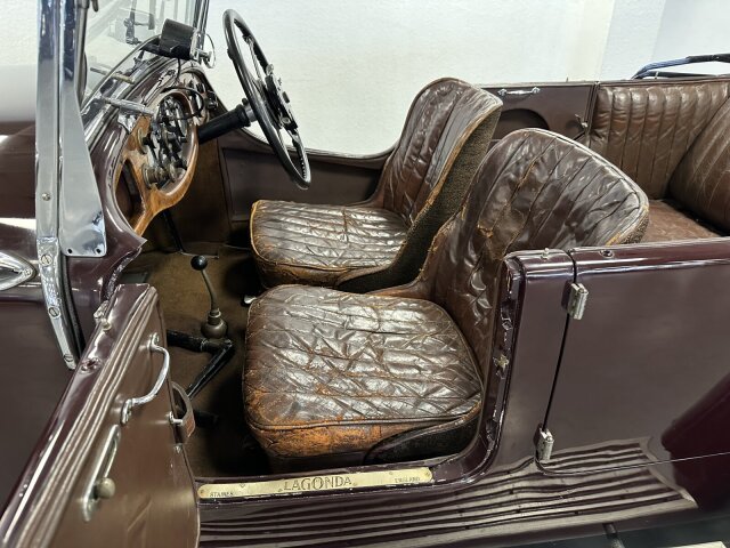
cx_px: 365
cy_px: 274
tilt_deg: -30.7
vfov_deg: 56.8
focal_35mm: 24
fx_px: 506
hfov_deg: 71.6
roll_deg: +0.6
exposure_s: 1/60
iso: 500
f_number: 1.78
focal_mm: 6.86
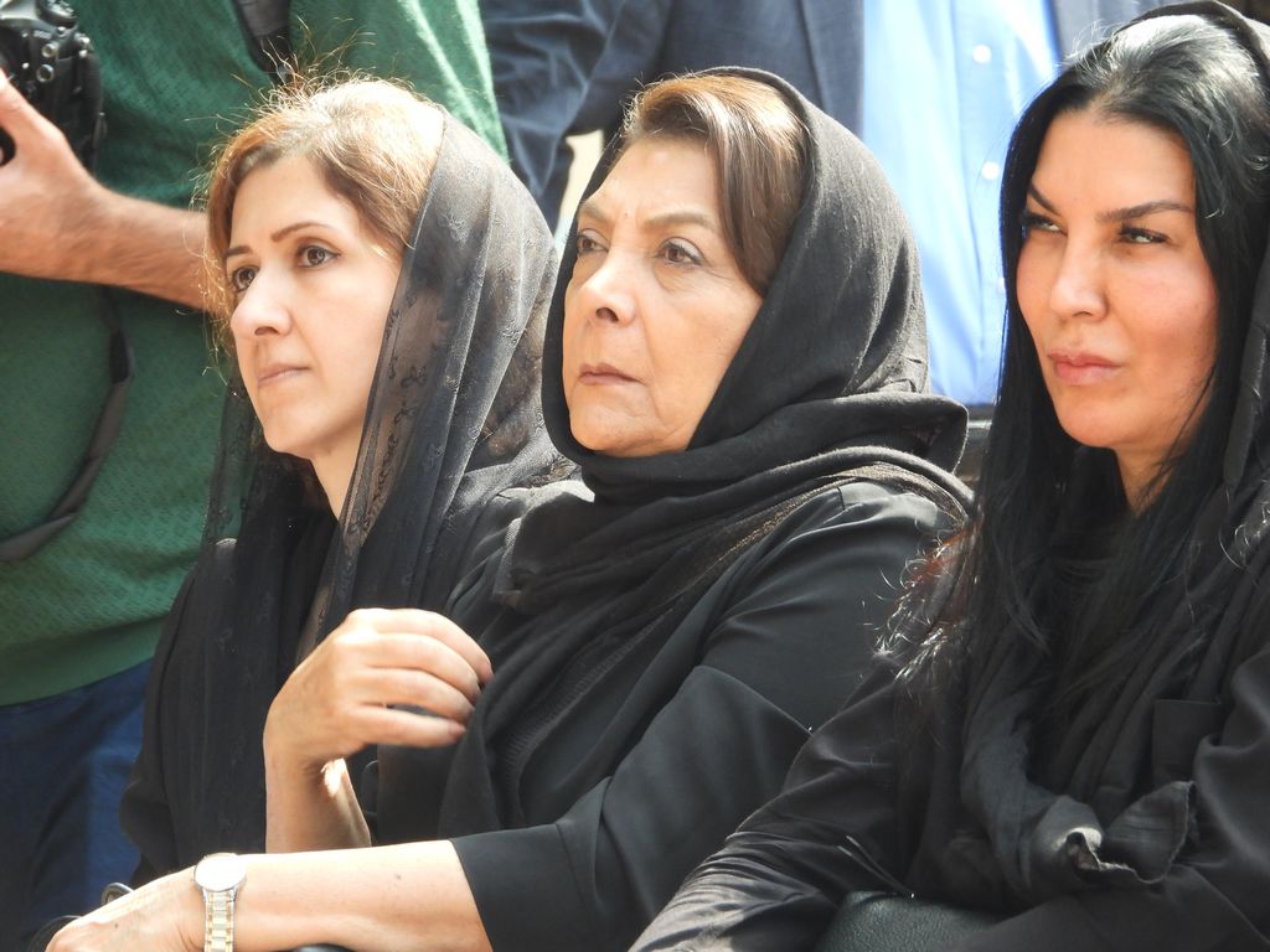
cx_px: 635
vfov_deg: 2.5
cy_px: 476
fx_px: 22013
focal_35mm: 600
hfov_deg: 3.3
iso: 400
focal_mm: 108
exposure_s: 1/160
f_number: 5
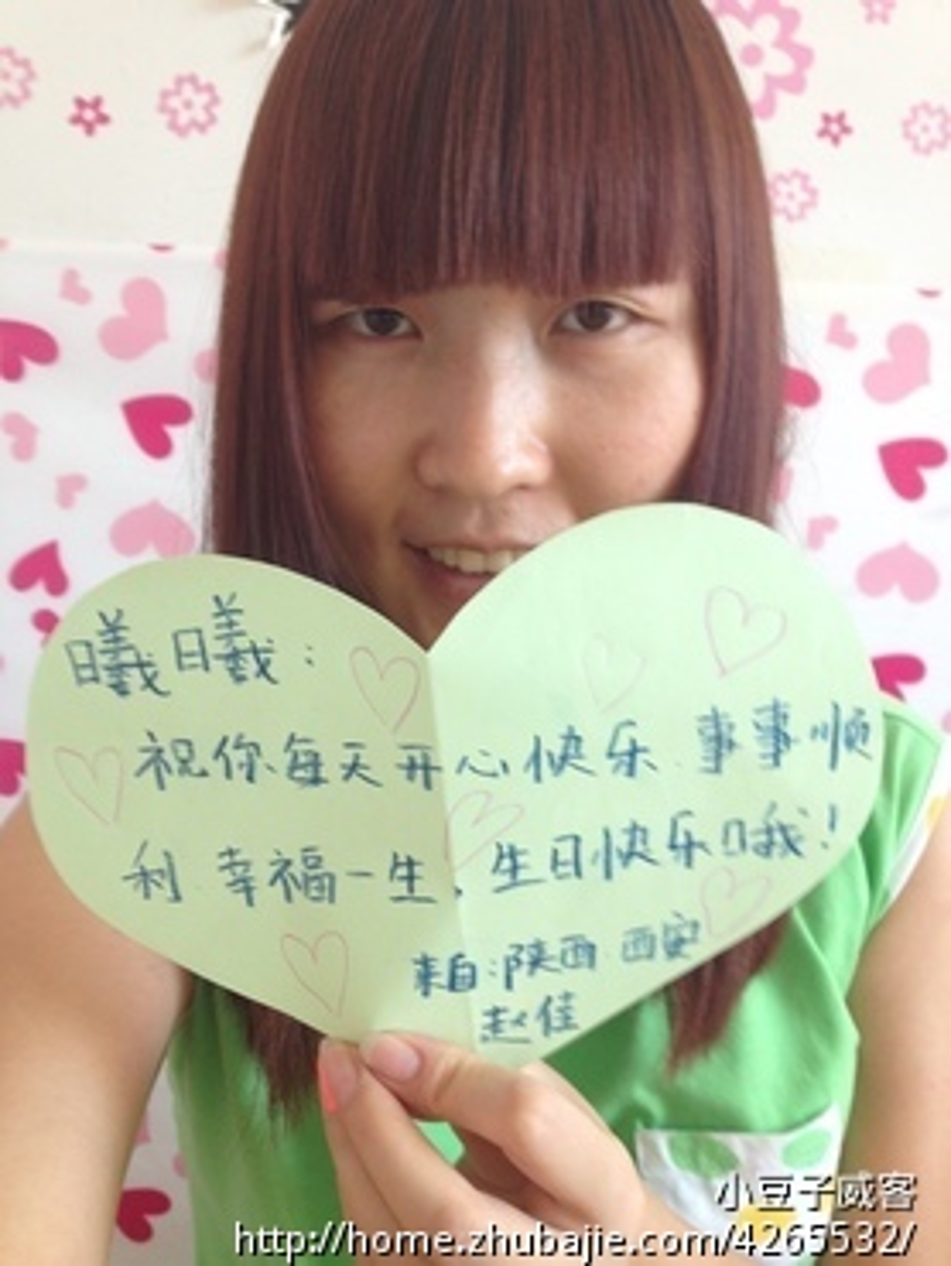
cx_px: 476
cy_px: 633
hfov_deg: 40.7
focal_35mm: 35
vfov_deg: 52.6
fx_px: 1281
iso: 50
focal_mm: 4.28
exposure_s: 1/30
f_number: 2.4
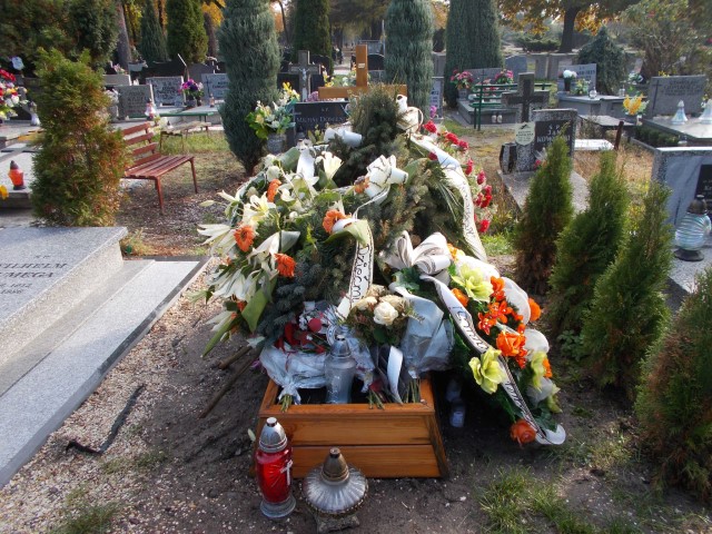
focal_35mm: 30
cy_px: 267
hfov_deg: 60.0
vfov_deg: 46.8
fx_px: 617
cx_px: 356
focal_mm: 5.3
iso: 80
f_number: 3.4
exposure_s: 1/160
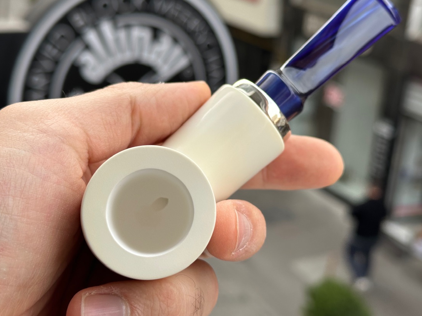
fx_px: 683
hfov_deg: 34.3
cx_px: 232
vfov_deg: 26.1
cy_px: 139
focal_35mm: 56
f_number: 1.78
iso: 64
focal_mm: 6.86
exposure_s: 1/672
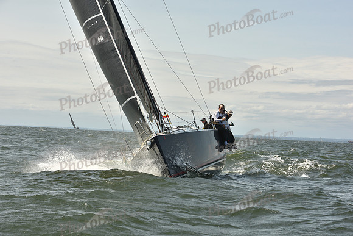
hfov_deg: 24.8
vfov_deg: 16.7
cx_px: 176
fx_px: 804
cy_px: 118
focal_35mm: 82
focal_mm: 82
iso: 250
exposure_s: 1/800
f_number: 9
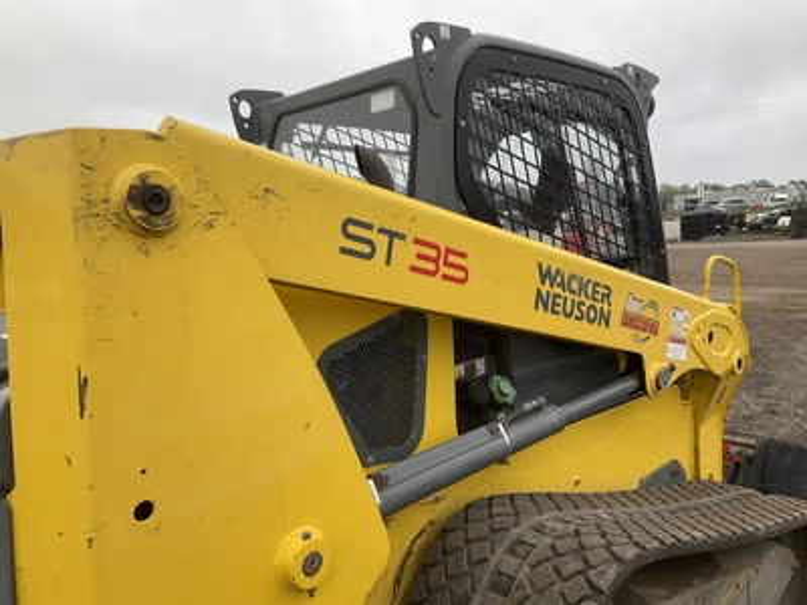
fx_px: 676
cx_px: 404
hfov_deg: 61.7
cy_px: 302
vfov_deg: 48.2
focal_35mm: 29
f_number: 1.8
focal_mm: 3
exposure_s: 1/122
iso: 32
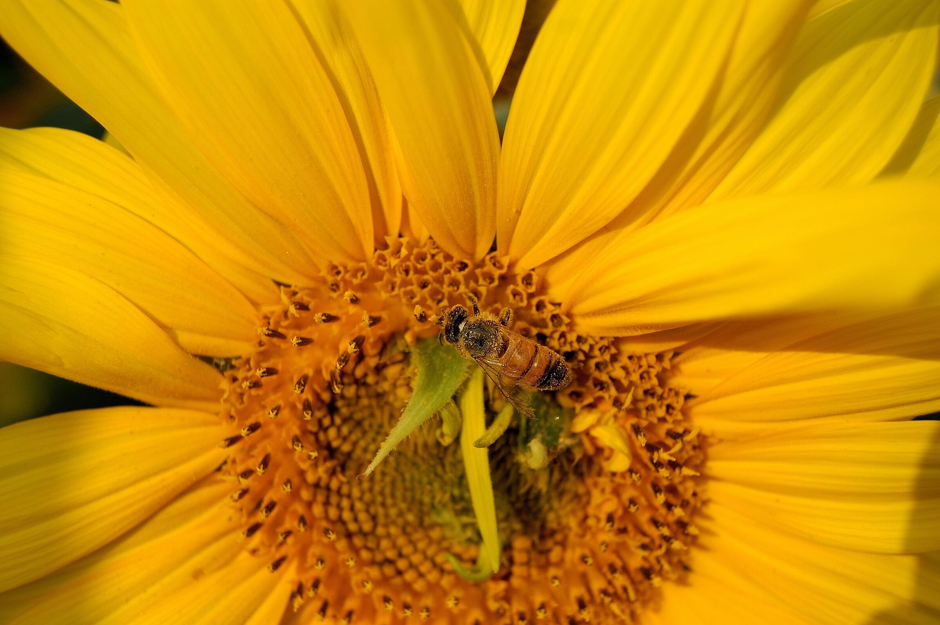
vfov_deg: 23.7
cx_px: 470
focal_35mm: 57
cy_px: 312
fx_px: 1487
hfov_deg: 35.1
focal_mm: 38
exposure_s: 1/800
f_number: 4.8
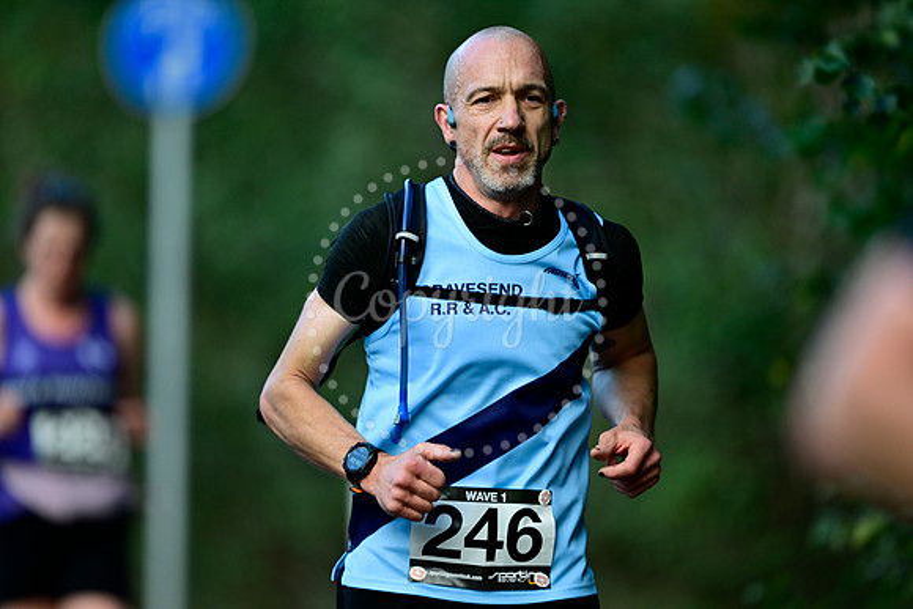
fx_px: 10146
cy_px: 304
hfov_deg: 5.2
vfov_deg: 3.4
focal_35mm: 400
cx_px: 456
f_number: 2.8
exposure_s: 1/1000
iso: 800
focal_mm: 400
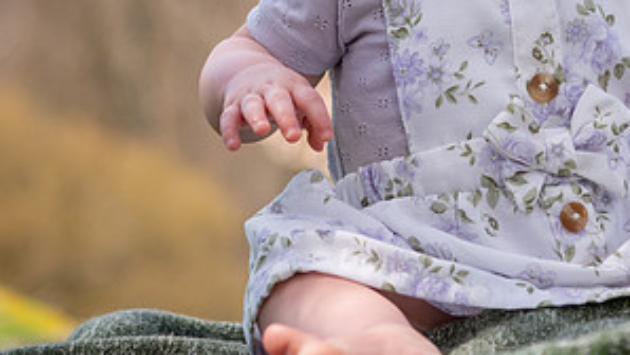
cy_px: -201
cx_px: 527
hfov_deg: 9.6
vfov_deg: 5.4
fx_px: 3727
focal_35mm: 223
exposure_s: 1/8000
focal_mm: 70
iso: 400
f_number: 2.8
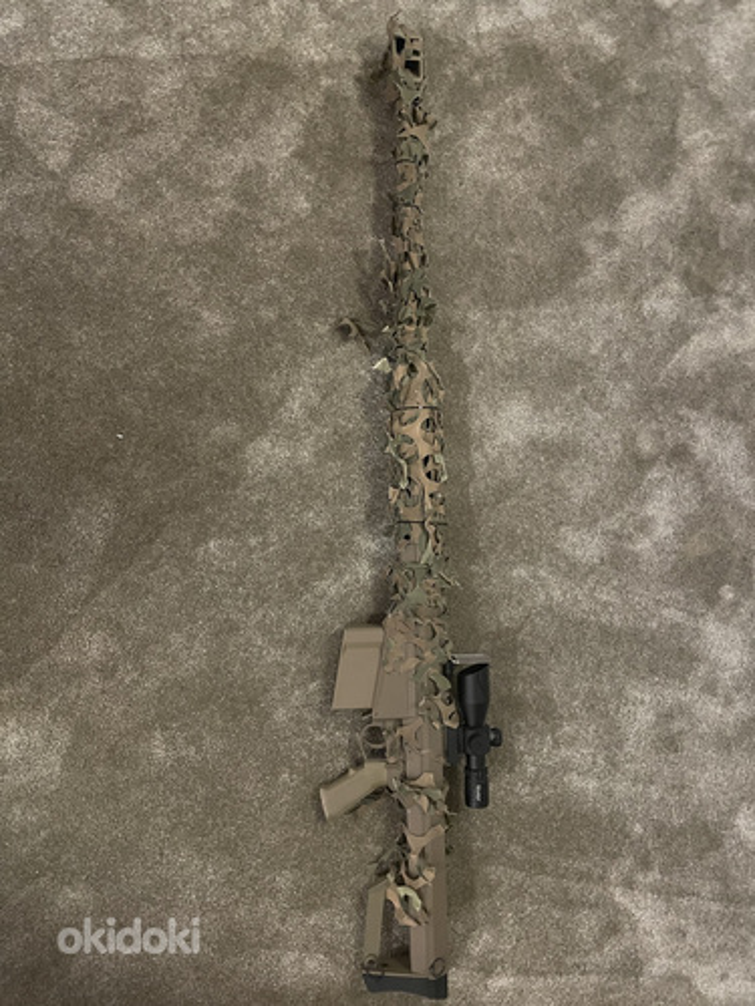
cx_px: 378
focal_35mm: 26
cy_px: 503
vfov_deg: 67.3
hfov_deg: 53.1
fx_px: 756
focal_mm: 4.2
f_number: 1.6
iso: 640
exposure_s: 1/25
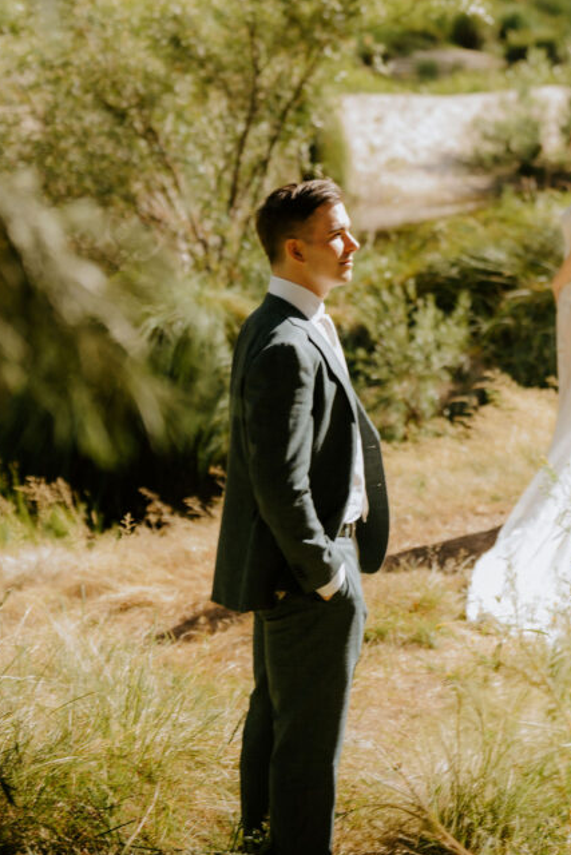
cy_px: 282
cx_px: 363
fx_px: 2663
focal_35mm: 112
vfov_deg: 18.2
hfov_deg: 12.2
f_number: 2.8
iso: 64
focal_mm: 70
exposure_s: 1/250
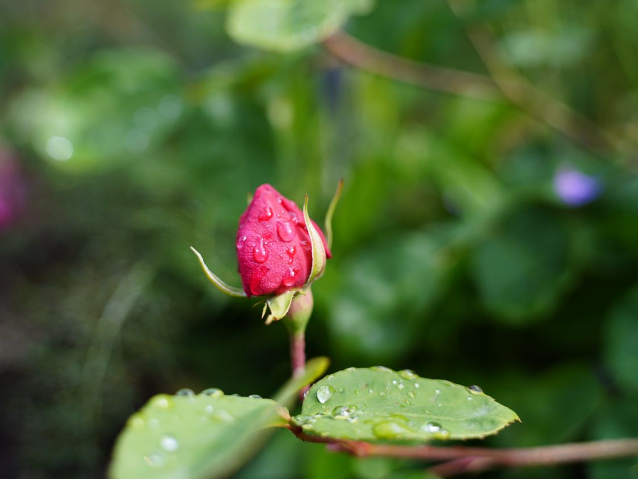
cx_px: 328
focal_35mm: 53
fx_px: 977
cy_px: 240
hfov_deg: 36.2
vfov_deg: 27.5
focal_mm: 48
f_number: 2.8
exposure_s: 1/640
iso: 200
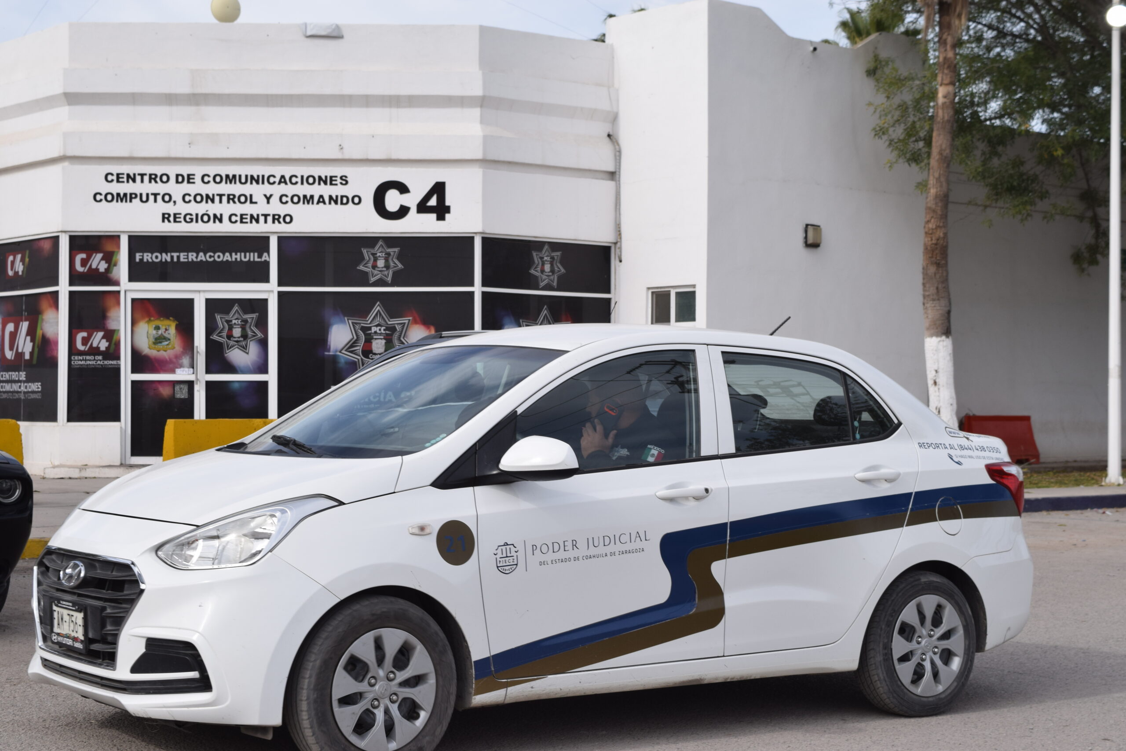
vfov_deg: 21.6
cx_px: 563
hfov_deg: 31.9
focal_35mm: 63
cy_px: 376
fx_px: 1970
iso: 200
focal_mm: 42
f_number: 10
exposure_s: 1/400
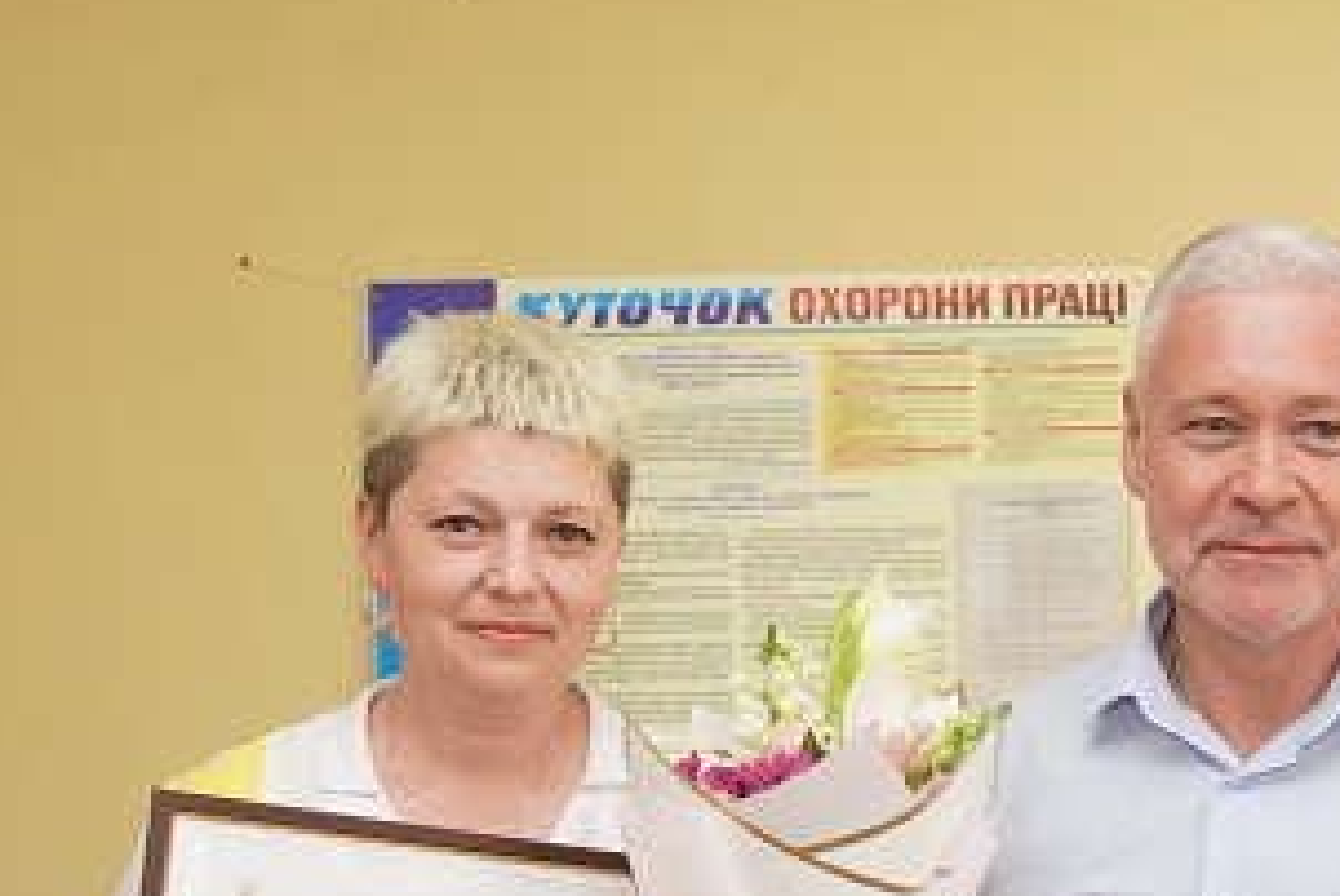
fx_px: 3055
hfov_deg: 24.5
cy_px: 938
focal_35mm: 82
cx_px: 976
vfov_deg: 16.3
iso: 640
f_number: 4
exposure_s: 1/200
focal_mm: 31
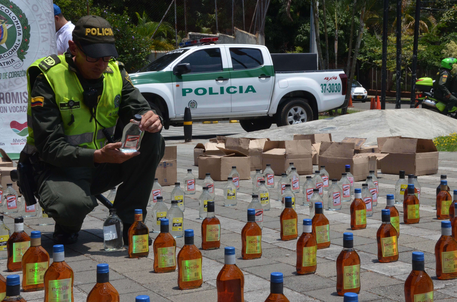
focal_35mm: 57
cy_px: 151
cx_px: 228
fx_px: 722
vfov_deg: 23.7
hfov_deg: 35.1
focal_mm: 38
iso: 1250
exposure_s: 1/800
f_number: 14
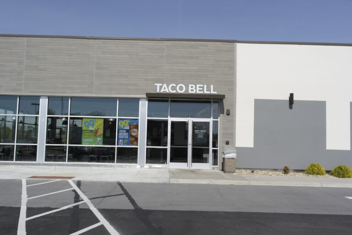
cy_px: 118
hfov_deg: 61.9
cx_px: 176
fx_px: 293
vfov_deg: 43.6
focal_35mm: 30
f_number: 8
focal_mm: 20
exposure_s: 1/400
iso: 100
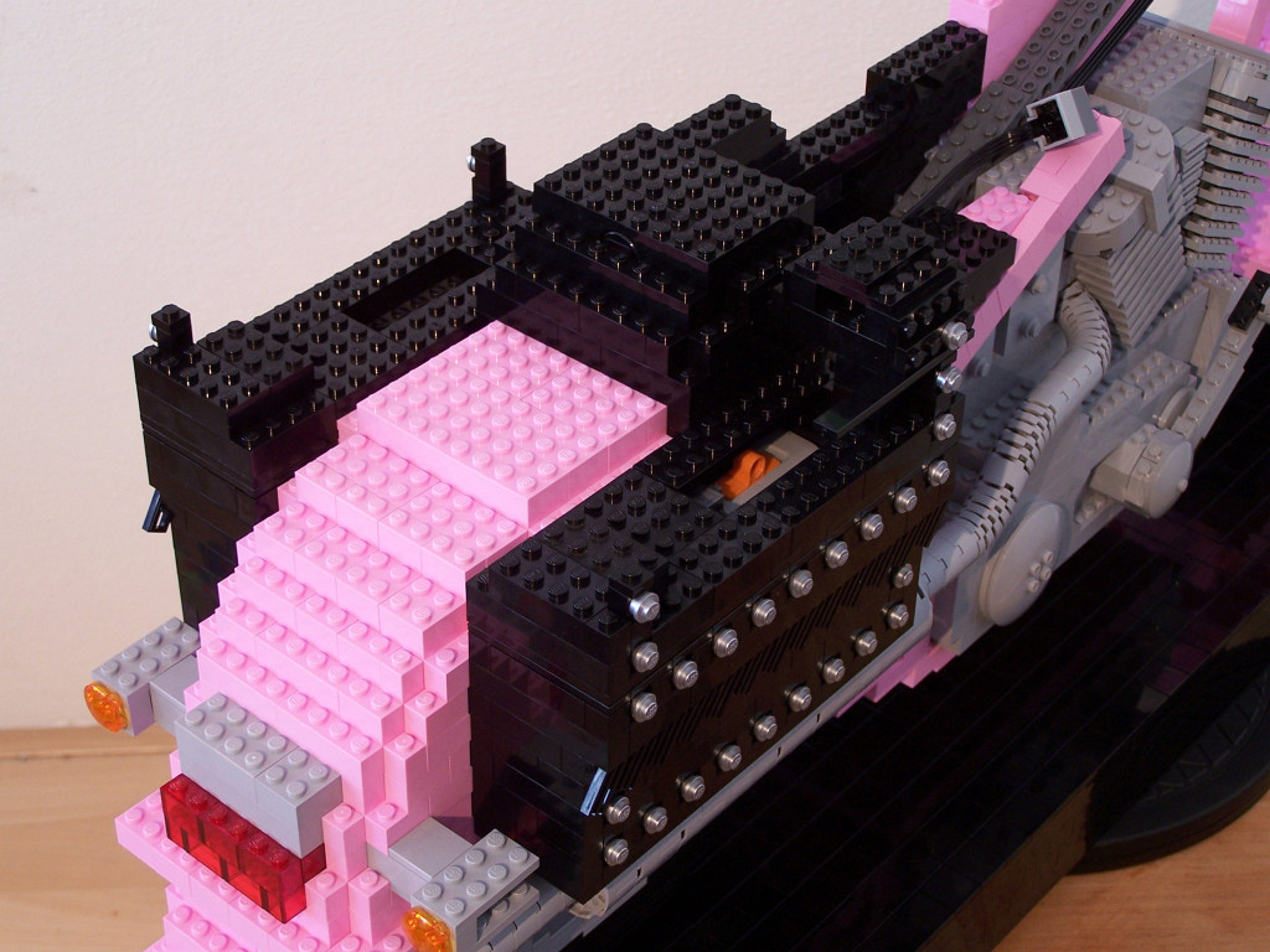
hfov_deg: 29.0
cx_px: 635
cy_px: 476
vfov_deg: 21.9
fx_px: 2458
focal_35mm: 67
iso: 80
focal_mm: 11.1
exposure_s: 1/2
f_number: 3.2
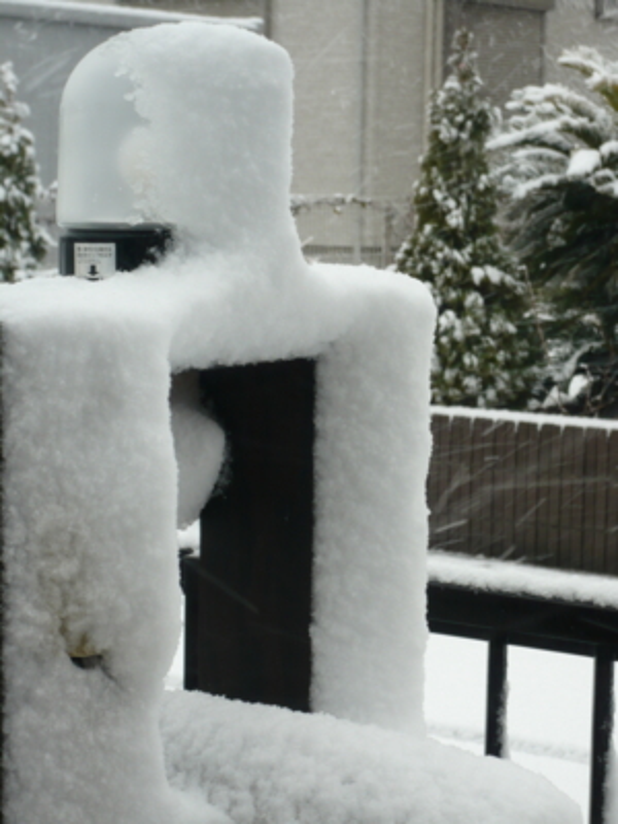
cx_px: 309
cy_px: 412
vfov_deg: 19.6
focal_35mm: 100
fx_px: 2380
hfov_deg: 14.8
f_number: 5.6
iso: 100
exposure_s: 1/50
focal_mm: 16.4
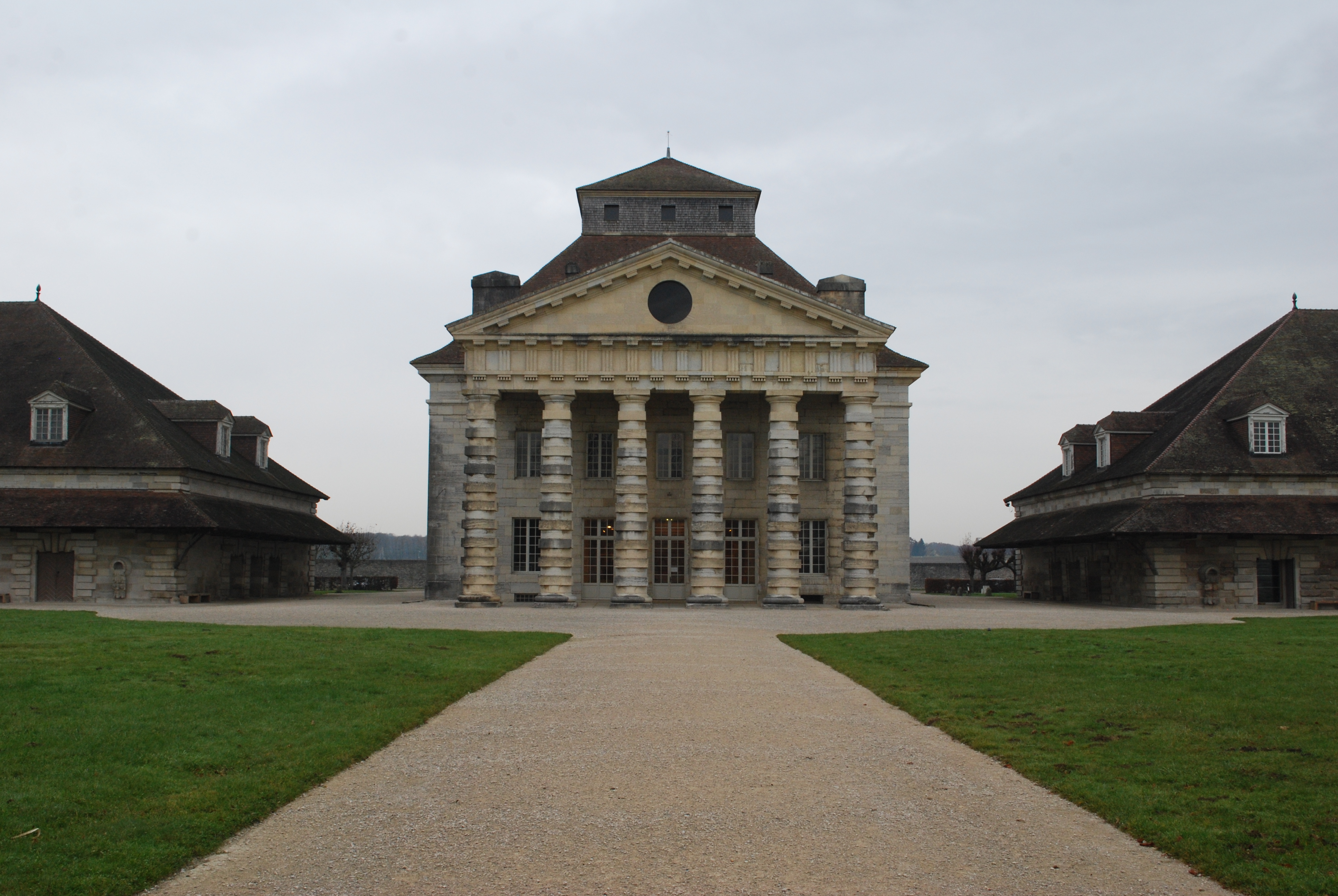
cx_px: 669
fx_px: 1340
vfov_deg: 37.0
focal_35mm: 36
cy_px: 448
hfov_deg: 53.1
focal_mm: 24
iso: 400
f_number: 11
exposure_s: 1/20
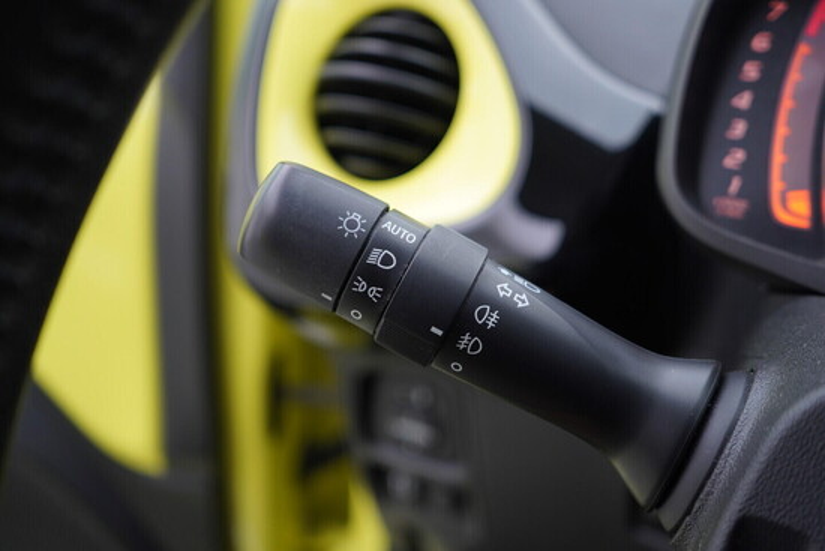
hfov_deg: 53.1
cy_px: 276
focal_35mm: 36
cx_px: 412
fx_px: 825
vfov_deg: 36.9
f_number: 2.8
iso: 125
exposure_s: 1/40
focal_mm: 24
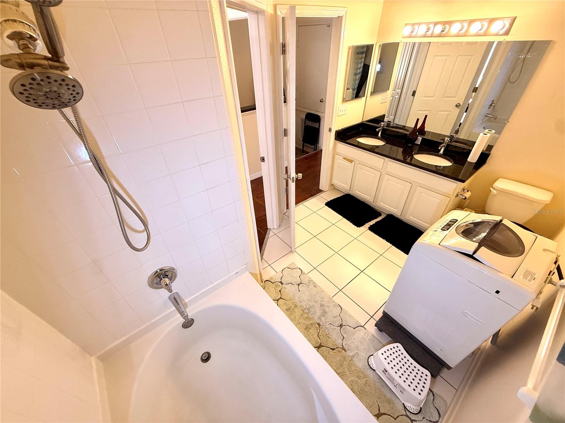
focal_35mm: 14
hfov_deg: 102.1
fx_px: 229
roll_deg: +1.7
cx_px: 282
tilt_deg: -35.9
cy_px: 212
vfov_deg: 85.7
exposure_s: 1/99
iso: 200
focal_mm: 2.22
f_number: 2.2
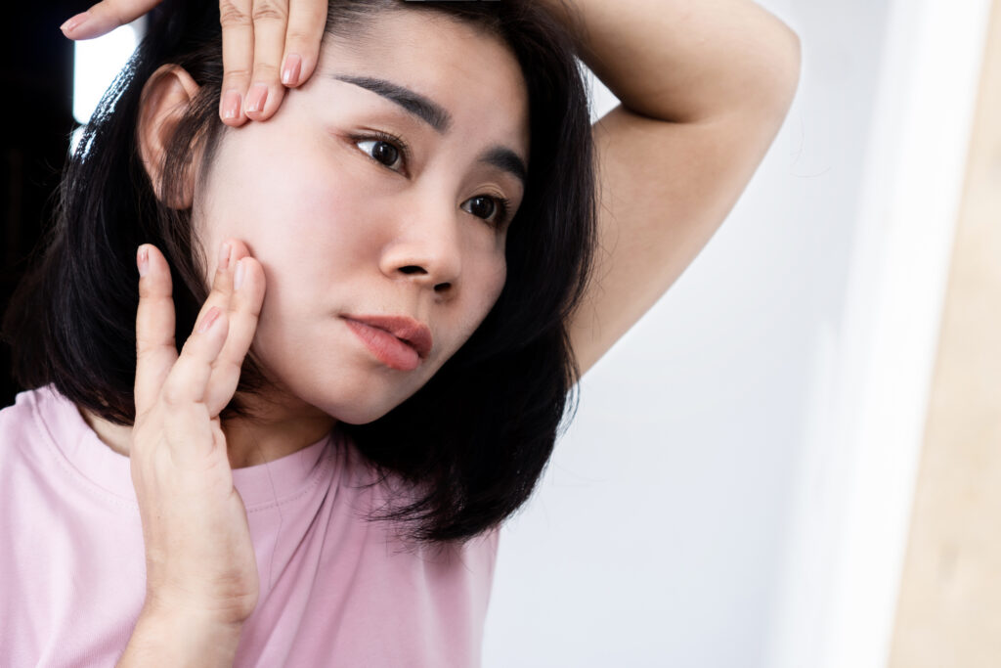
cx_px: 500
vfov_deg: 25.8
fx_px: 1460
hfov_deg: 37.8
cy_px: 334
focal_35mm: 52
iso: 100
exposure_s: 1/40
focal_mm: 35
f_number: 3.5
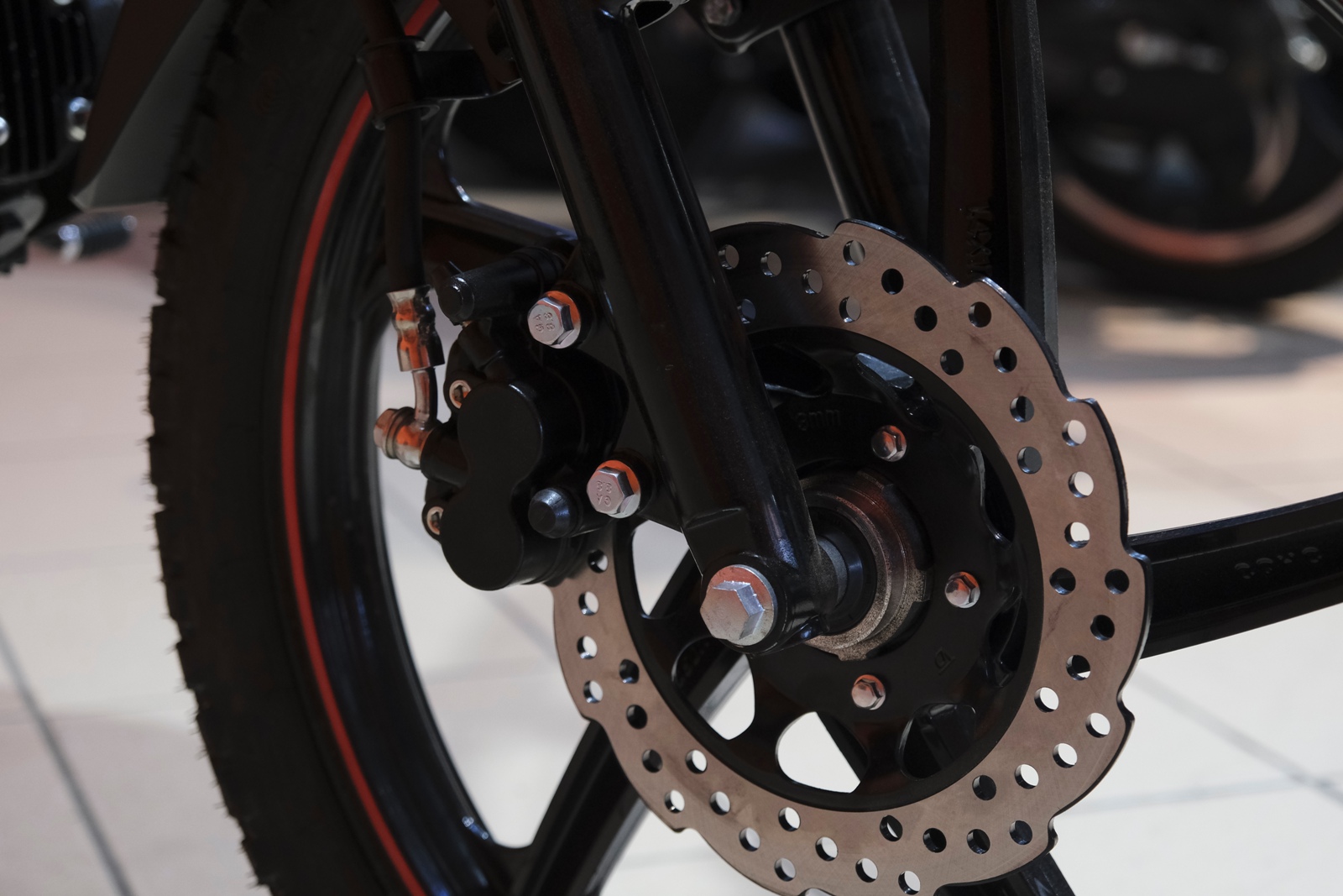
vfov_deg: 19.5
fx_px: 2611
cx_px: 672
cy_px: 448
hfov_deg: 28.8
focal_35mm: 70
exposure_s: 1/100
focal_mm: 46.6
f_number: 4
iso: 1600
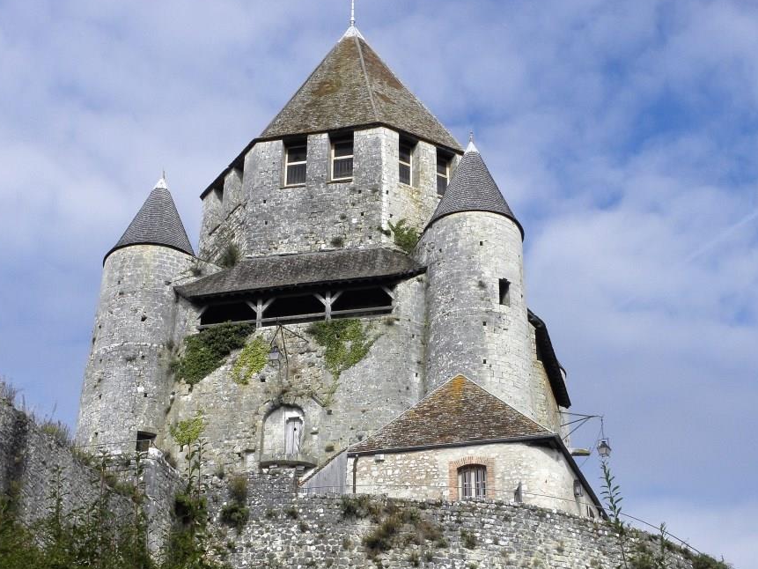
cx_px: 340
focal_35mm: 63
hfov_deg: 30.7
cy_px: 312
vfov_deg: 23.3
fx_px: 1380
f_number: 5.6
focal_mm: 9.57
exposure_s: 1/320
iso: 64
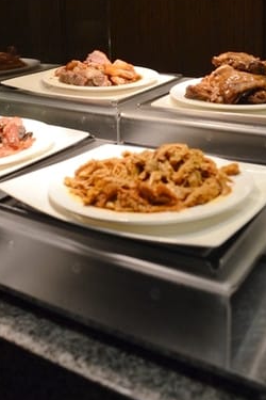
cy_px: 69
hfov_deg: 29.2
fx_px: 510
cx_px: 104
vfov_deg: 40.6
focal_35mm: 46
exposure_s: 1/500
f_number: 3.5
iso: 2000
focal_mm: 18
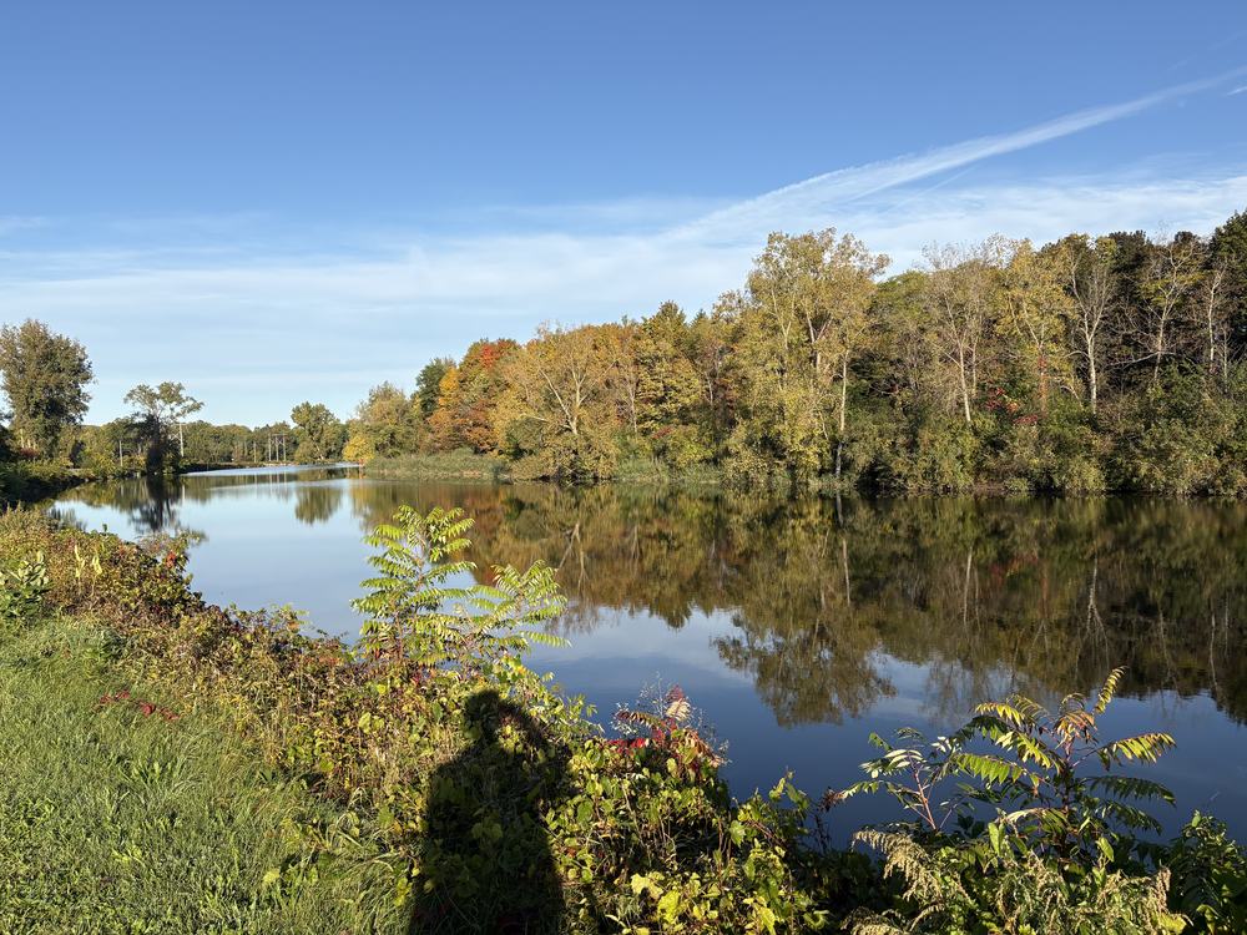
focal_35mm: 26
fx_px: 937
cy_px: 468
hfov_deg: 67.3
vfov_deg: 53.1
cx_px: 624
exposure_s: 1/2538
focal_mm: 5.96
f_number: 1.6
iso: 50
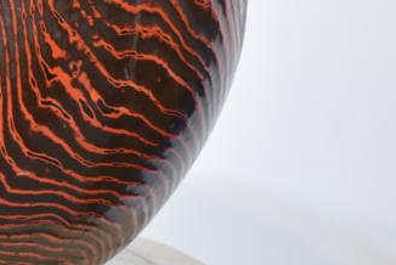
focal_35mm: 309
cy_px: -54
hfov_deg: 6.6
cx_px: -227
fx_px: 3402
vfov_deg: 4.4
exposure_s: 1/13
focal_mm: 62
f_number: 5
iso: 400
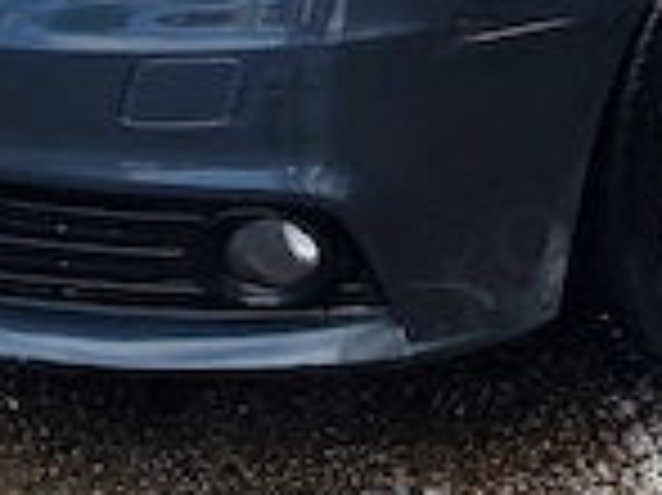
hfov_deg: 20.5
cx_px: 590
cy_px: -230
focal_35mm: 94
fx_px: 1796
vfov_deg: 14.7
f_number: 1.8
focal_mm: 6.4
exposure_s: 1/478
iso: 50
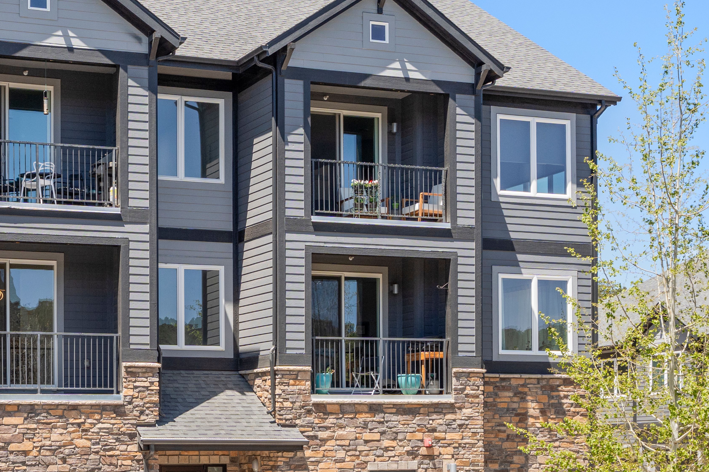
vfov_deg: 19.7
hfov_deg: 28.6
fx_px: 1359
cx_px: 137
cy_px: 298
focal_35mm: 69
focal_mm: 33
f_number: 8
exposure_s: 1/500
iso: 640
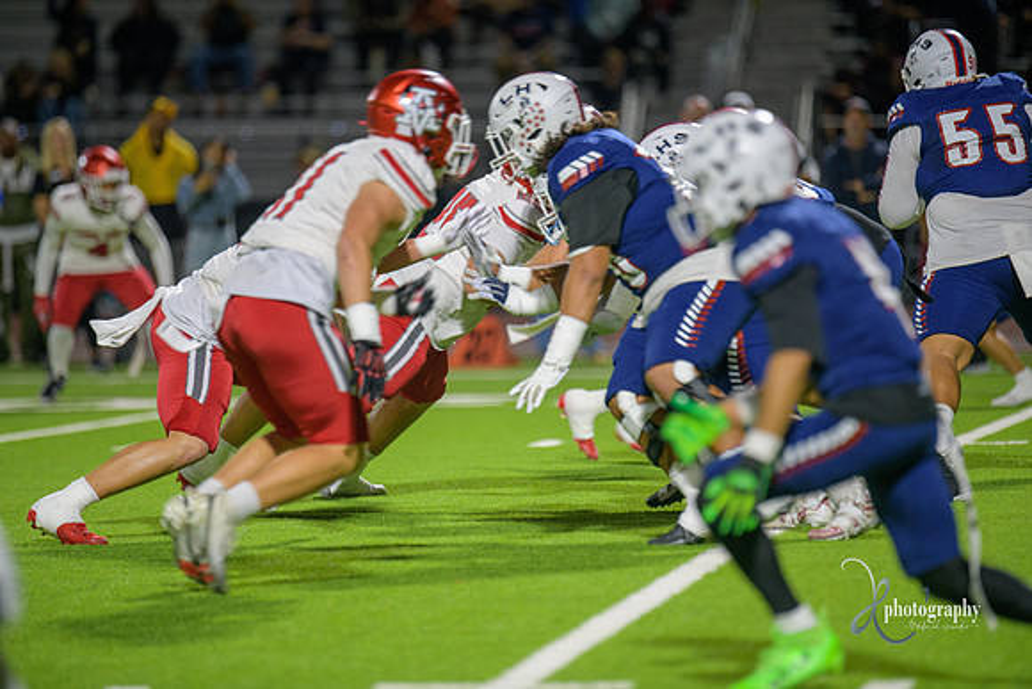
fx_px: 8602
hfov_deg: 6.9
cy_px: 344
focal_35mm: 300
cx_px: 516
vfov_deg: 4.6
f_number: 2.8
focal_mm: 300
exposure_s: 1/250
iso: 1250
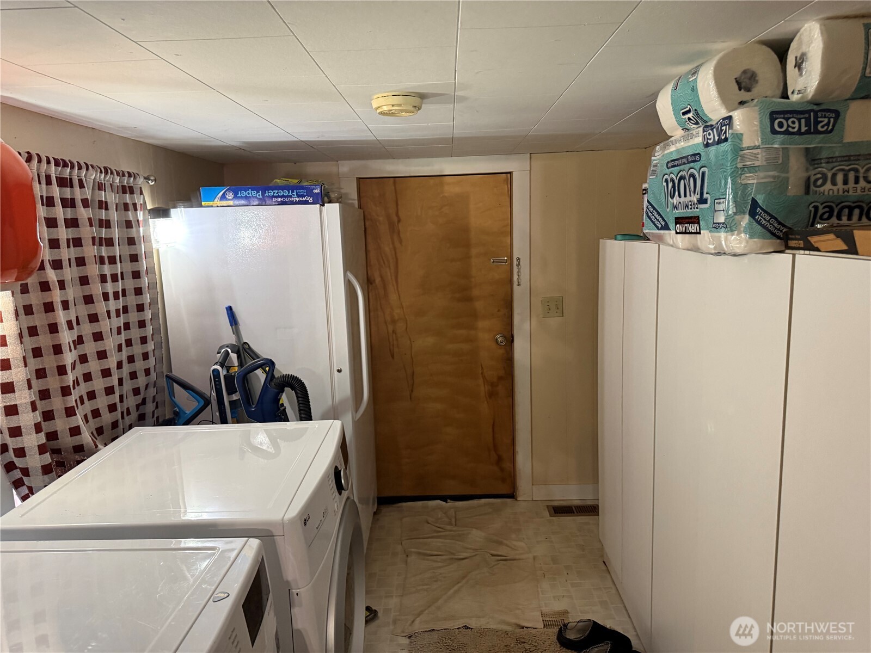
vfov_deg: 56.8
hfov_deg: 71.6
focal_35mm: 24
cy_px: 326
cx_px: 436
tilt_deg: -9.2
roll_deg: +1.7
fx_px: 604
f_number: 1.78
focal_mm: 6.76
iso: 400
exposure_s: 1/60
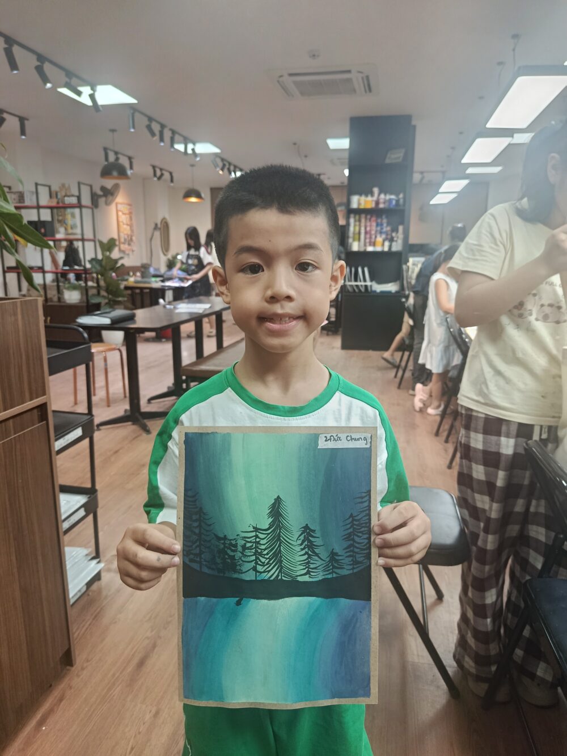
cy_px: 378
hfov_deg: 56.8
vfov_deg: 71.6
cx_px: 284
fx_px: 524
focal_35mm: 24
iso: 632
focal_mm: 5.24
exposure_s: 1/100
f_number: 1.7
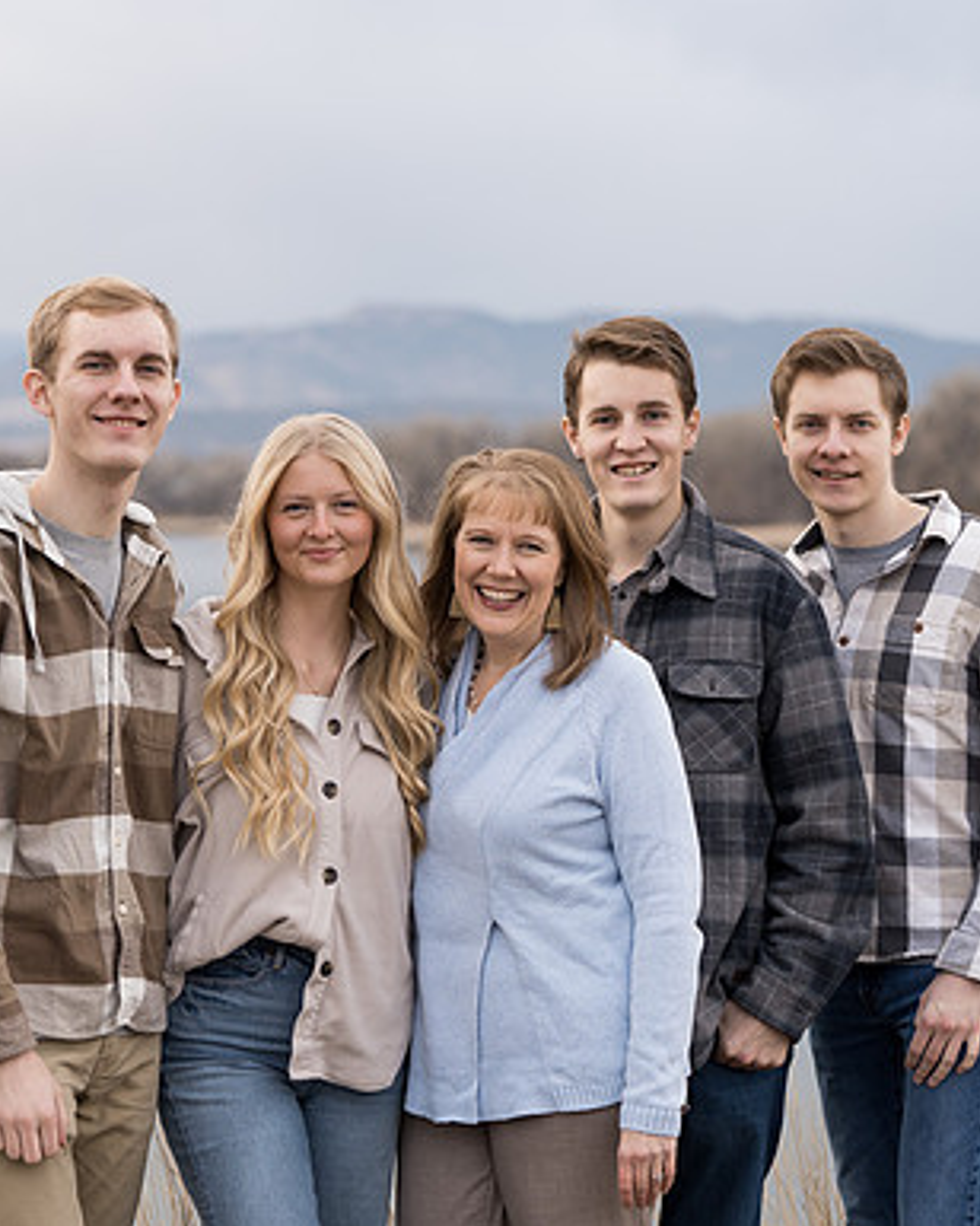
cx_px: 331
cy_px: 613
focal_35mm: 99
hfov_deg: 15.5
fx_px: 3589
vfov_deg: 19.4
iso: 200
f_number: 2.8
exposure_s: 1/250
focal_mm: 70
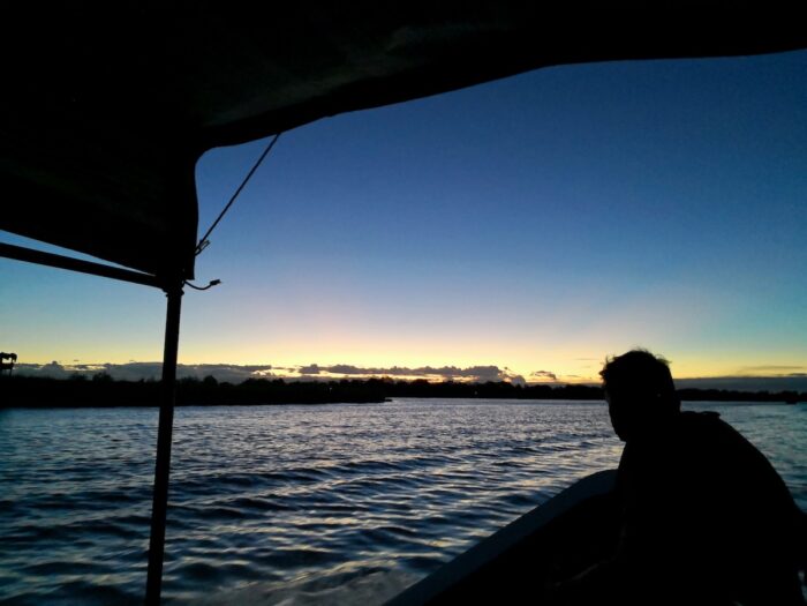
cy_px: 303
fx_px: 629
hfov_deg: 65.3
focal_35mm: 27
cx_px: 404
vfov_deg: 51.4
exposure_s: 1/60
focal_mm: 3.95
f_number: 1.6
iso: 500
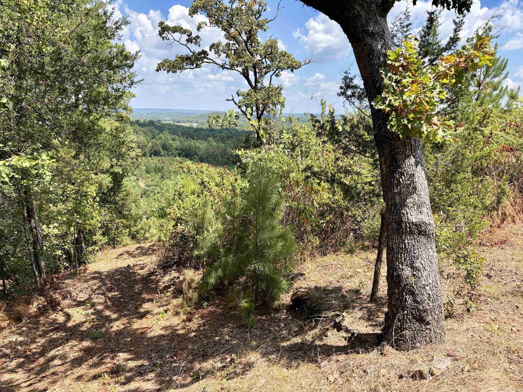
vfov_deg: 53.1
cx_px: 262
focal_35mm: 26
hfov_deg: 67.3
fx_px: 393
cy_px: 196
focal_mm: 5.96
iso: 50
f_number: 1.6
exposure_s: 1/1393
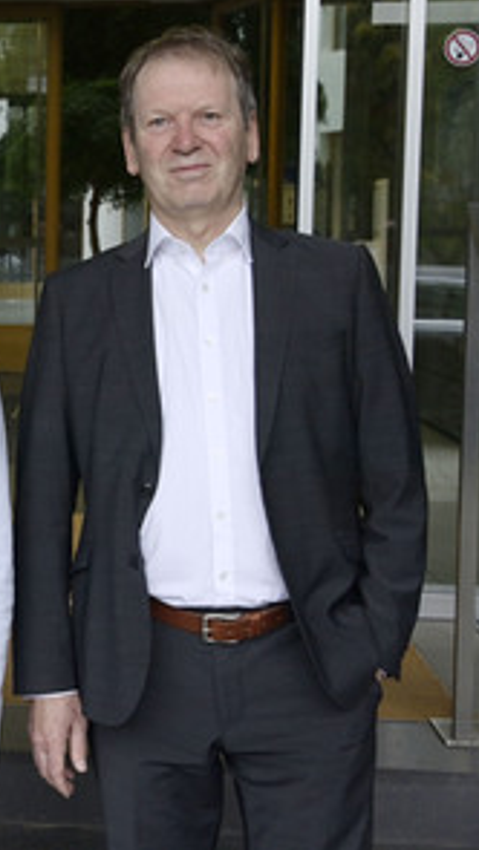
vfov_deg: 32.8
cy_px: 426
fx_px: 1445
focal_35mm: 64
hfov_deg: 18.4
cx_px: 4
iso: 800
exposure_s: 1/320
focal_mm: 40
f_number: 7.1
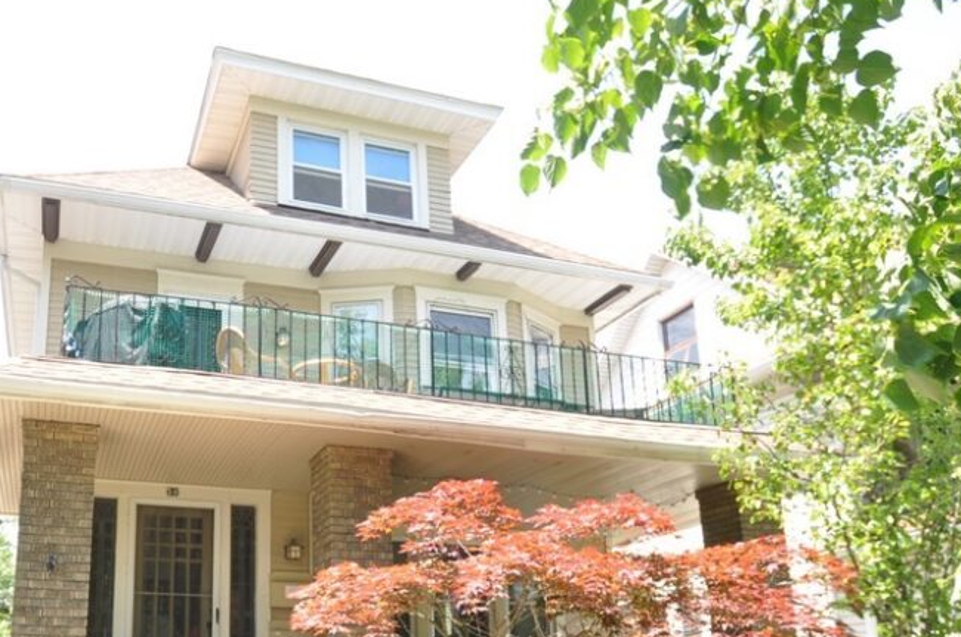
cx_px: 324
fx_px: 848
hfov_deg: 57.8
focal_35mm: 32
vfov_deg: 39.7
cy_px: 503
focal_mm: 13
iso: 200
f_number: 8
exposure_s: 1/80
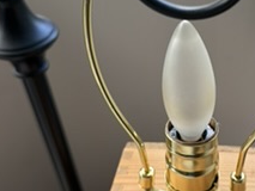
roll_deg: +4.8
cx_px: 190
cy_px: 76
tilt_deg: -36.5
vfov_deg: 27.0
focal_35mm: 54
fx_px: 398
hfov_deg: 34.8
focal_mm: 6.76
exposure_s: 1/121
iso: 100
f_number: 1.78
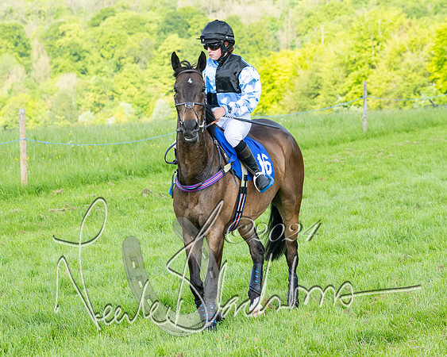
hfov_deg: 10.9
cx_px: 232
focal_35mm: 177
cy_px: 164
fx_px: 2340
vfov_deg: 8.7
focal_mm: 94
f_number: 5
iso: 400
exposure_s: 1/1000
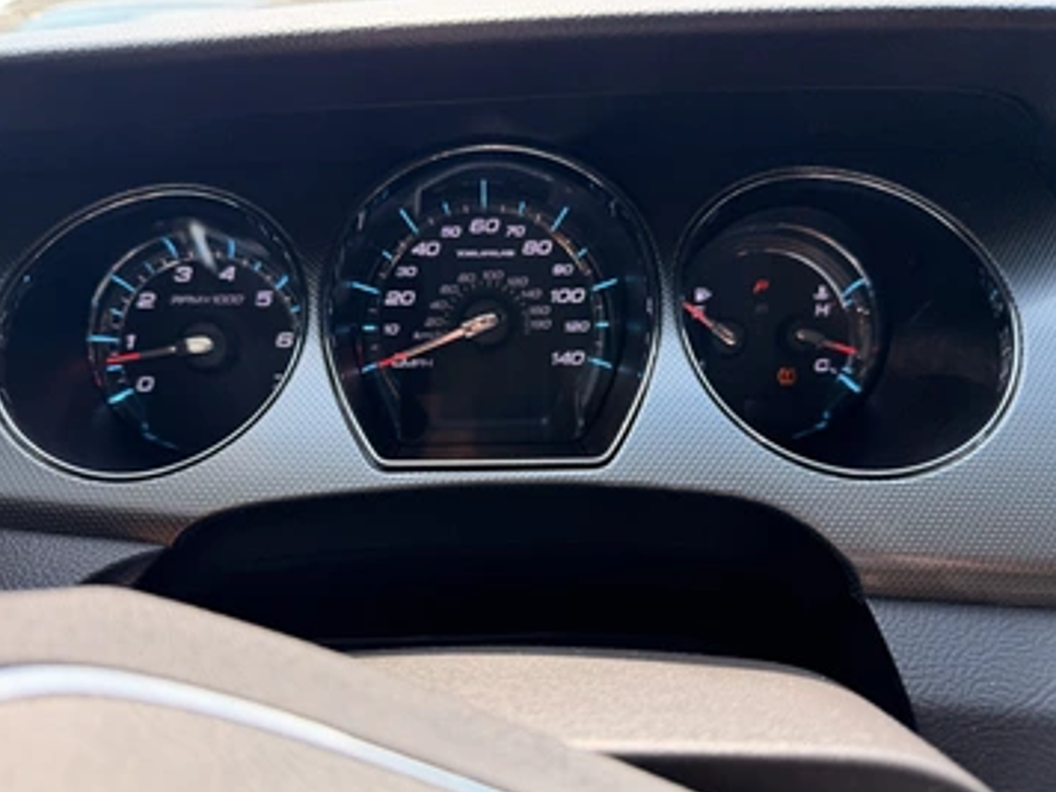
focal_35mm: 27
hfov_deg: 65.3
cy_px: 424
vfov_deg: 51.3
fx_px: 824
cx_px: 507
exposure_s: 1/660
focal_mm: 6.76
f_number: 1.78
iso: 100
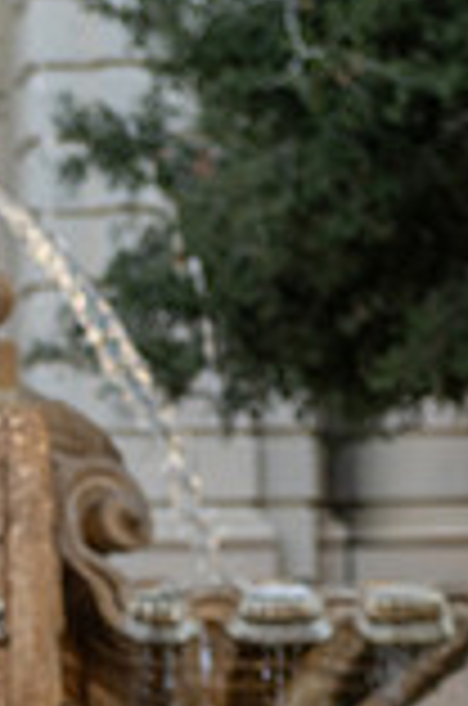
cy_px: 872
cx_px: -184
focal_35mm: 201
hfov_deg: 6.7
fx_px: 3937
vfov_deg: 10.1
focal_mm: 70
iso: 320
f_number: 4.5
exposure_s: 1/200
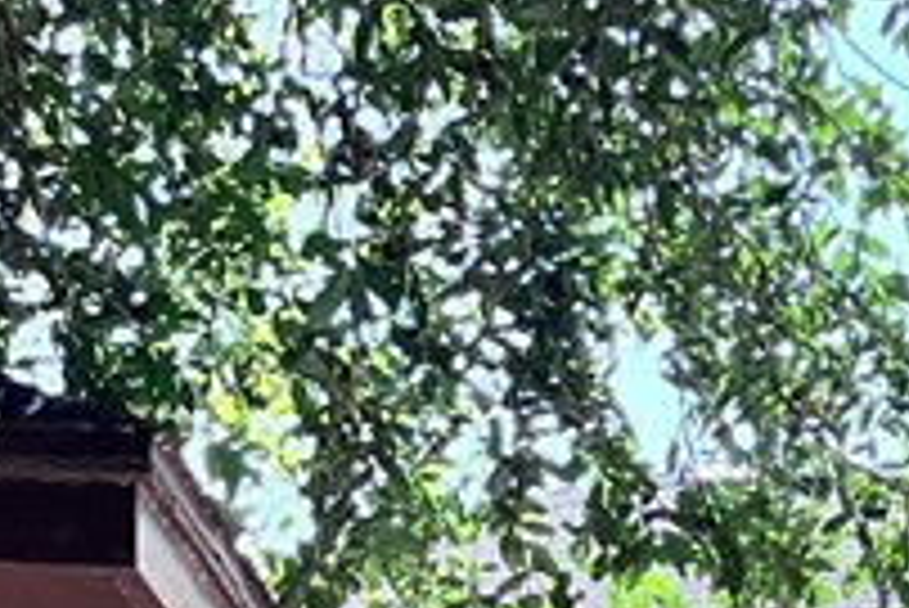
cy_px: 1639
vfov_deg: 8.7
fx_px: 3462
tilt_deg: -1.1
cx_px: 986
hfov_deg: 14.6
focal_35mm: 137
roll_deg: -0.6
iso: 50
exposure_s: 1/845
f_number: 1.6
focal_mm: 5.1
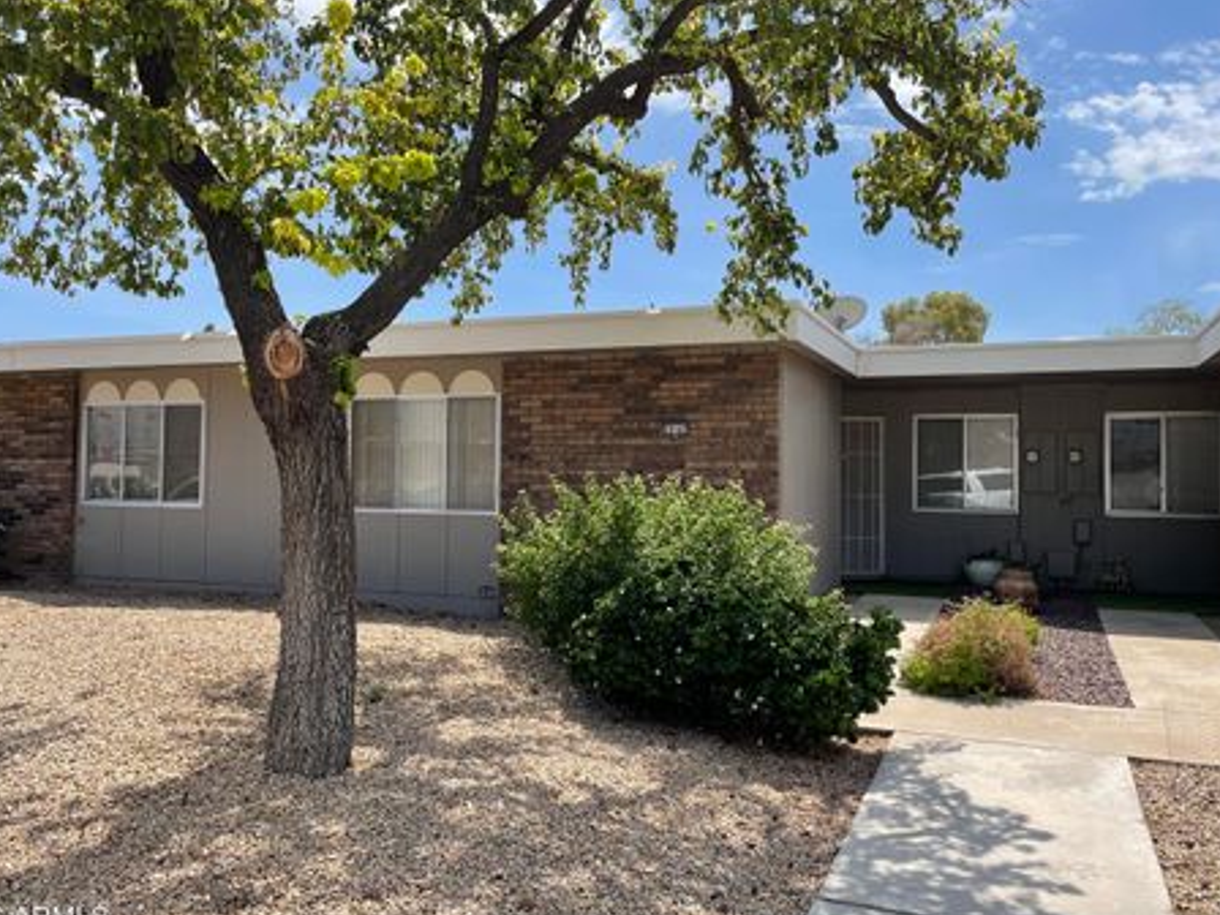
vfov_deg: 48.2
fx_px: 1022
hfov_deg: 61.7
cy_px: 453
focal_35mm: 29
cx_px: 618
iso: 32
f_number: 1.6
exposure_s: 1/3610
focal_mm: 4.2
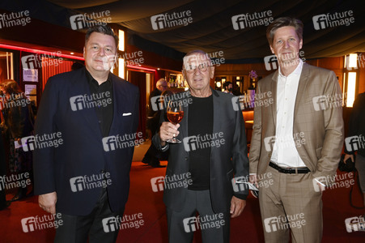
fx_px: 274
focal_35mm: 27
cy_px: 122
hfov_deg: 67.4
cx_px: 182
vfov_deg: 47.9
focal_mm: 27
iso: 1000
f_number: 5.6
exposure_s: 1/25
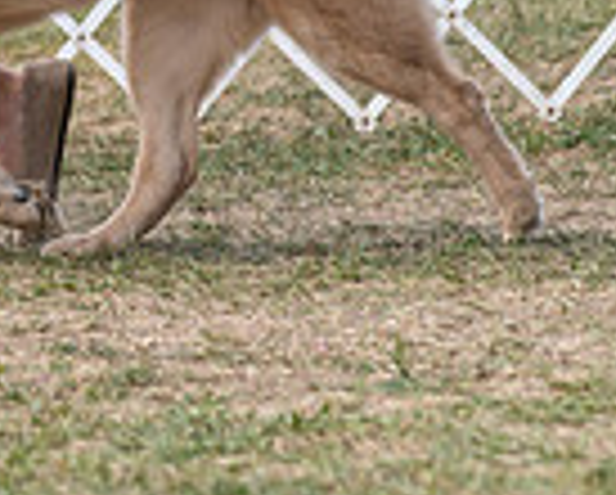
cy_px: -400
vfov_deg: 2.4
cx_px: -277
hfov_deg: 3.0
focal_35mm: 647
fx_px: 11812
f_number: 4
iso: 400
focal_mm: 140
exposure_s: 1/2000
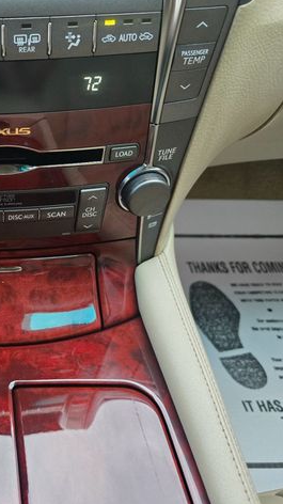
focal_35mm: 34
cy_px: 250
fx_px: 454
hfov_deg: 31.4
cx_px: -15
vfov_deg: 58.0
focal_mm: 6.3
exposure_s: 1/60
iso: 800
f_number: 1.7
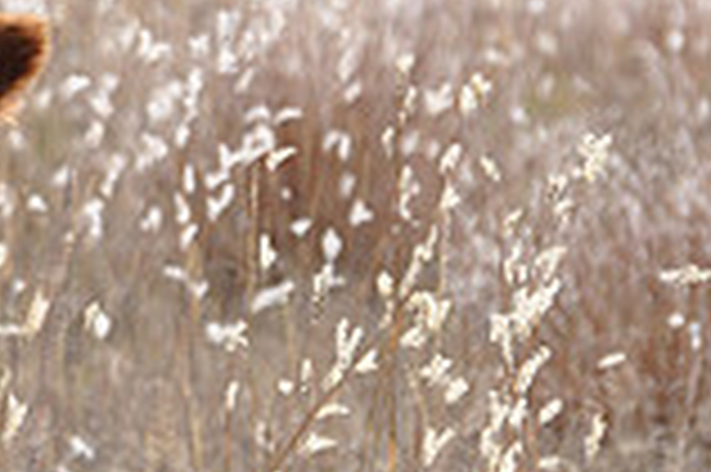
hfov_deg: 2.0
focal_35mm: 1018
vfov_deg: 1.3
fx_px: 20081
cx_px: -531
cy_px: 254
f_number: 6.3
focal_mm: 185
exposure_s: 1/640
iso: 200
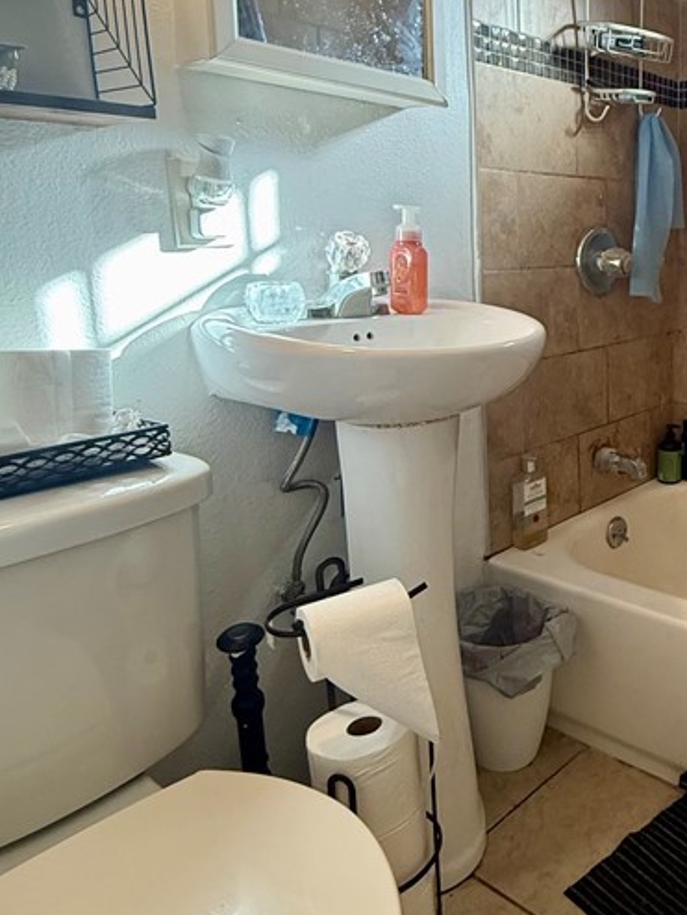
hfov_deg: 42.0
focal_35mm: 29
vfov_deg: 61.1
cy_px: 361
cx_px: 681
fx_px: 767
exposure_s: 1/120
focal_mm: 2.22
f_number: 2.2
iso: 320
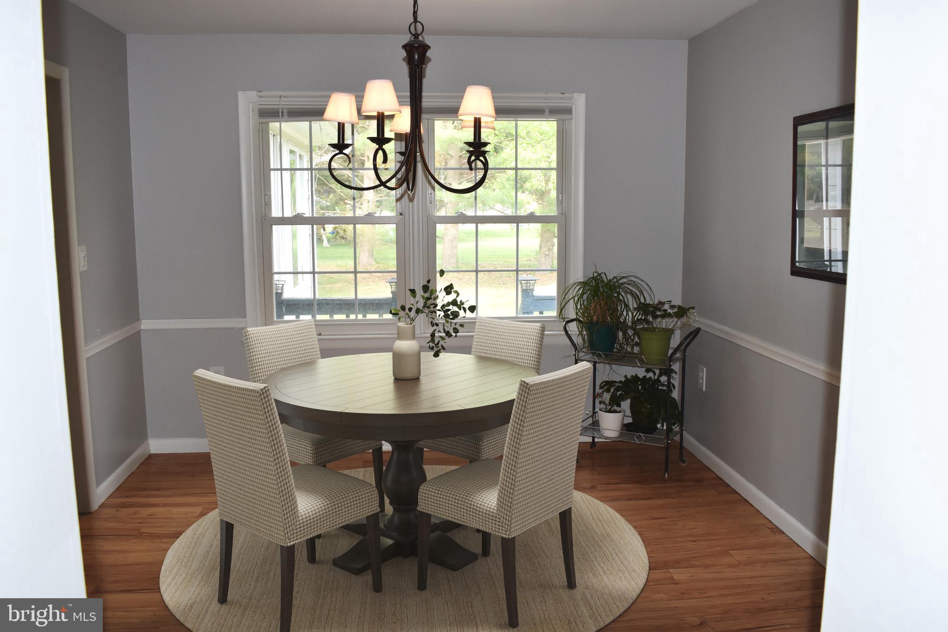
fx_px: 790
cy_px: 316
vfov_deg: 43.6
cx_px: 474
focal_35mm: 30
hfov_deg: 61.9
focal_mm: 20
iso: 720
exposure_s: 1/125
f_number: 5.6
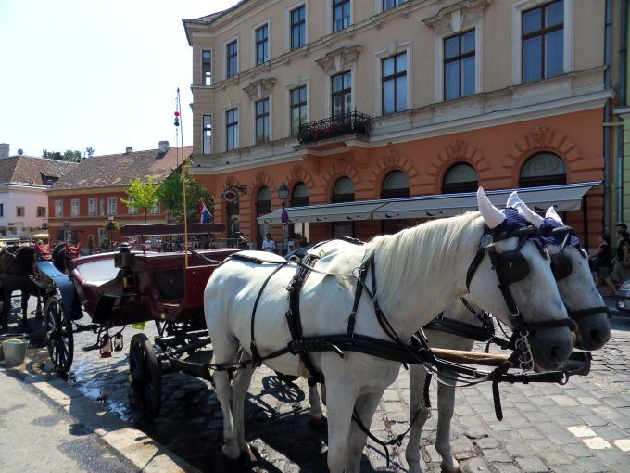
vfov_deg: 56.8
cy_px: 236
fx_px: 437
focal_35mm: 24
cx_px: 315
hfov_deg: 71.6
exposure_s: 1/125
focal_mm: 4.2
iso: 80
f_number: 7.5
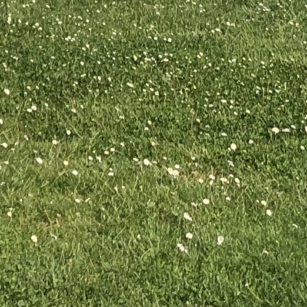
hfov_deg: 8.8
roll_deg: -1.3
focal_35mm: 191
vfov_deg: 8.5
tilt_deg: +2.9
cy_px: -376
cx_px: -232
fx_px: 1916
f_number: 1.8
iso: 20
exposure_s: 1/1919
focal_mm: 3.99
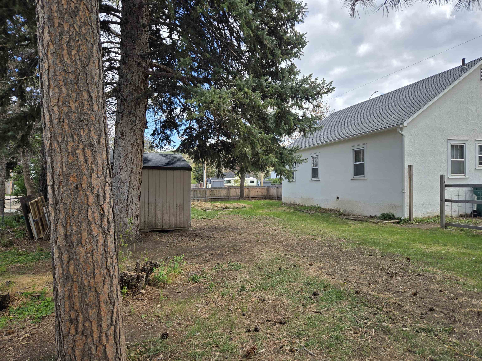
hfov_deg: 73.9
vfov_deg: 58.9
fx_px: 320
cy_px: 180
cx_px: 241
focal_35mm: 23
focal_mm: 5.4
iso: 25
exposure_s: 1/1304
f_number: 1.8
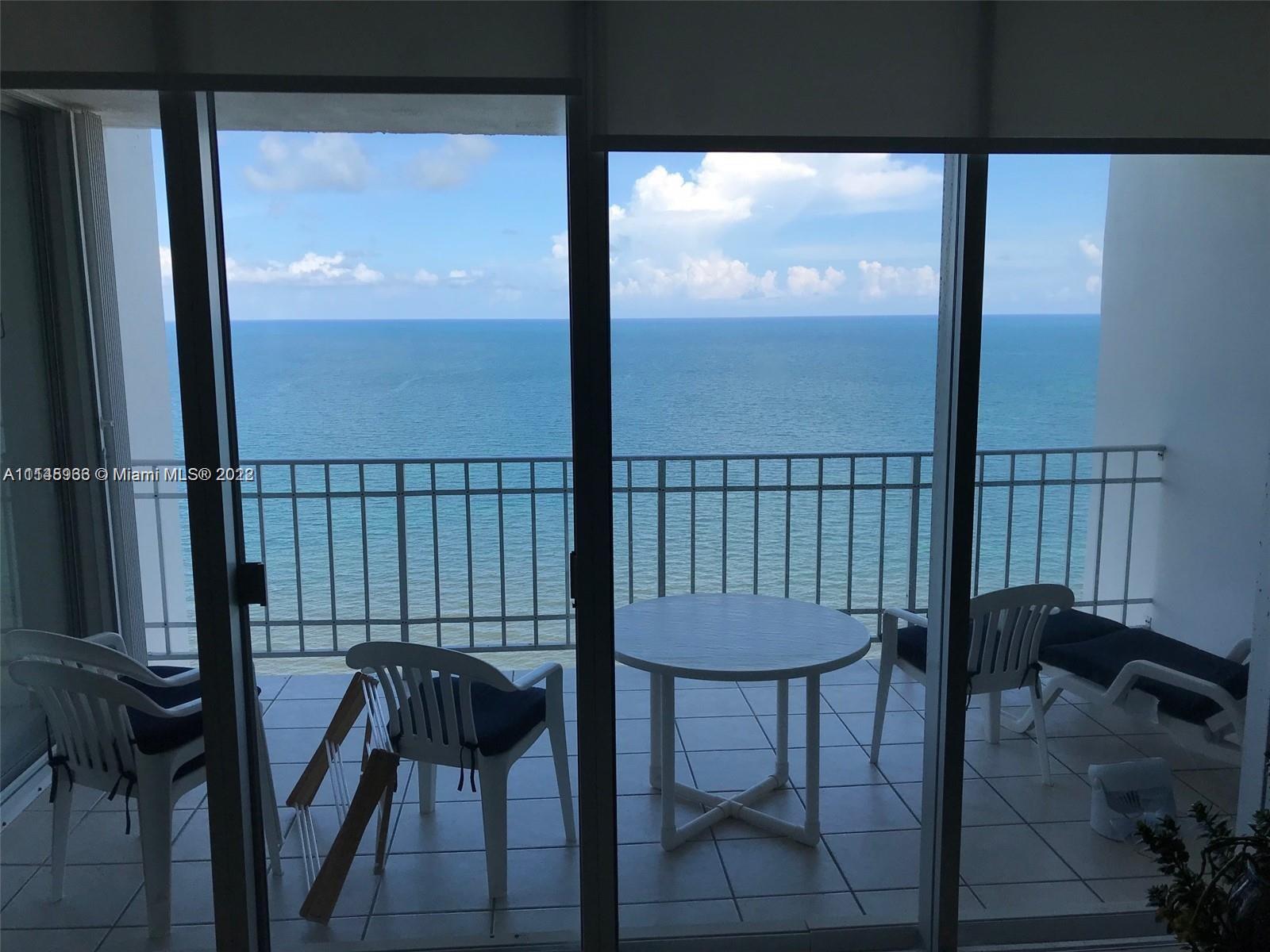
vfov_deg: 49.7
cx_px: 635
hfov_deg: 63.4
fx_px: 1027
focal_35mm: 28
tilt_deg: -6.6
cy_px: 476
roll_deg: +0.1
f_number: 1.8
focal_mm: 3.99
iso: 20
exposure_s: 1/1520
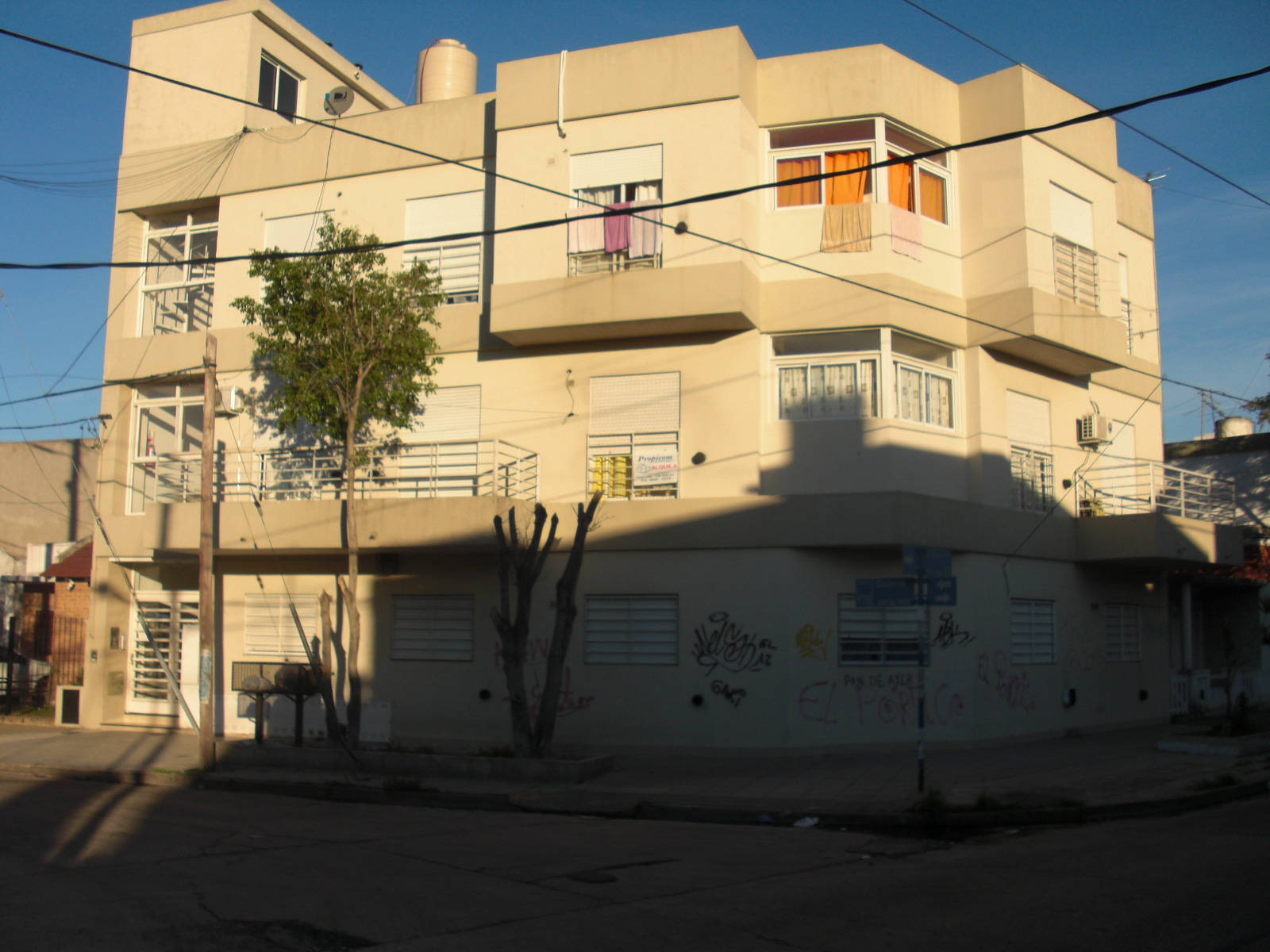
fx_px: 1321
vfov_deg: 39.7
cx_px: 635
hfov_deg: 51.4
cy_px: 476
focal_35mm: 36
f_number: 7.9
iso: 50
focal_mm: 6.3
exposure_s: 1/160
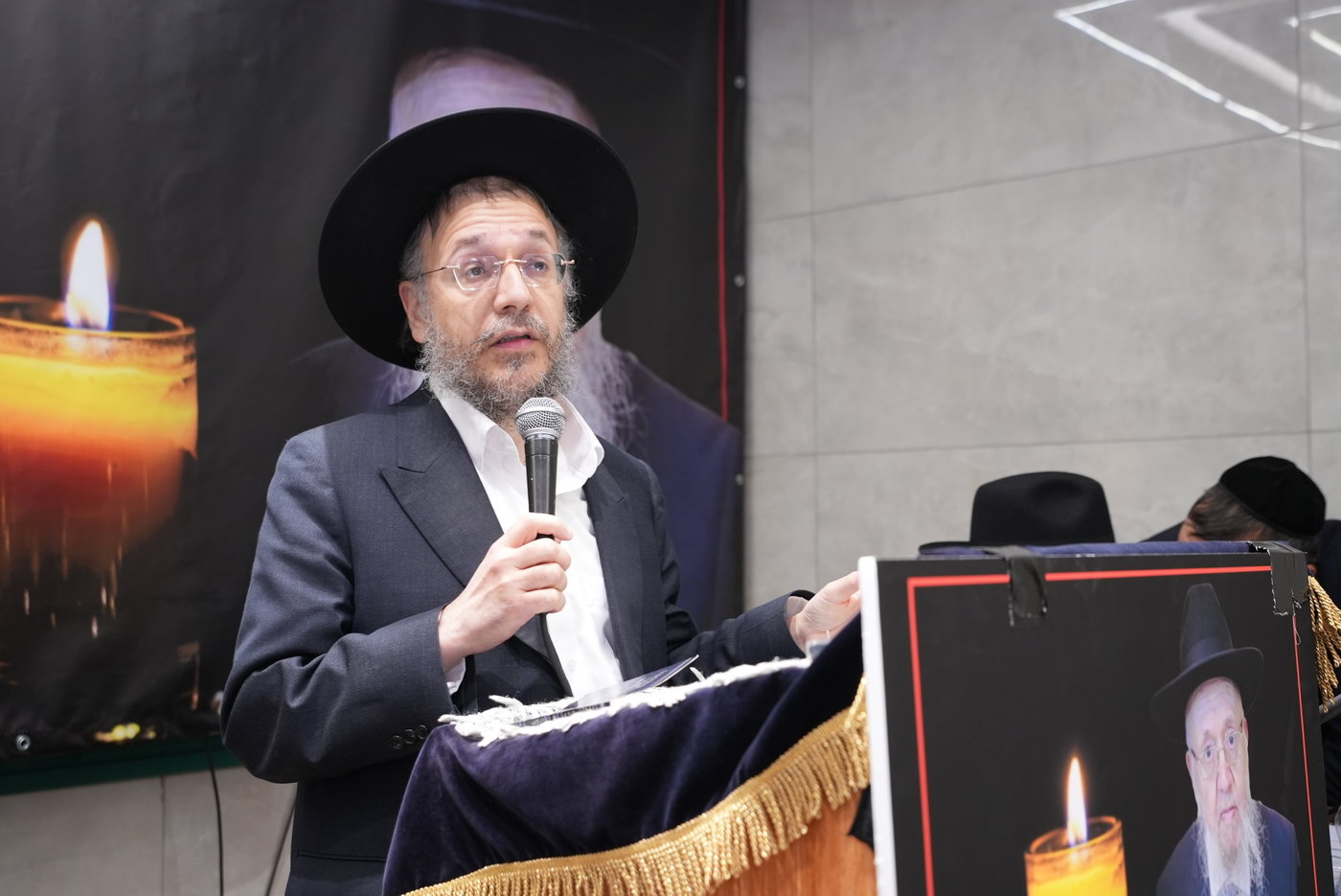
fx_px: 1528
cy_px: 448
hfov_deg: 47.4
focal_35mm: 41
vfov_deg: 32.7
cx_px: 670
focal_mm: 41
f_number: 4
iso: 2500
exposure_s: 1/200
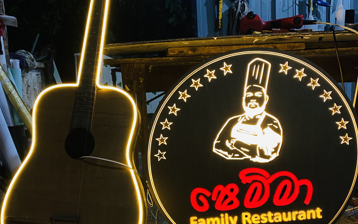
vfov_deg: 34.3
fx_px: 361
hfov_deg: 52.7
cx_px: 179
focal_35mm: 37
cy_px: 140
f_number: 1.8
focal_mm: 4.25
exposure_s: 1/50
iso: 160
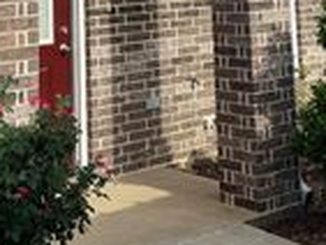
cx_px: 220
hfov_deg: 22.9
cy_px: -119
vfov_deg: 16.0
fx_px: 801
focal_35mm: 85
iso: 80
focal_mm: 6.76
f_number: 1.78
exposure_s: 1/2959
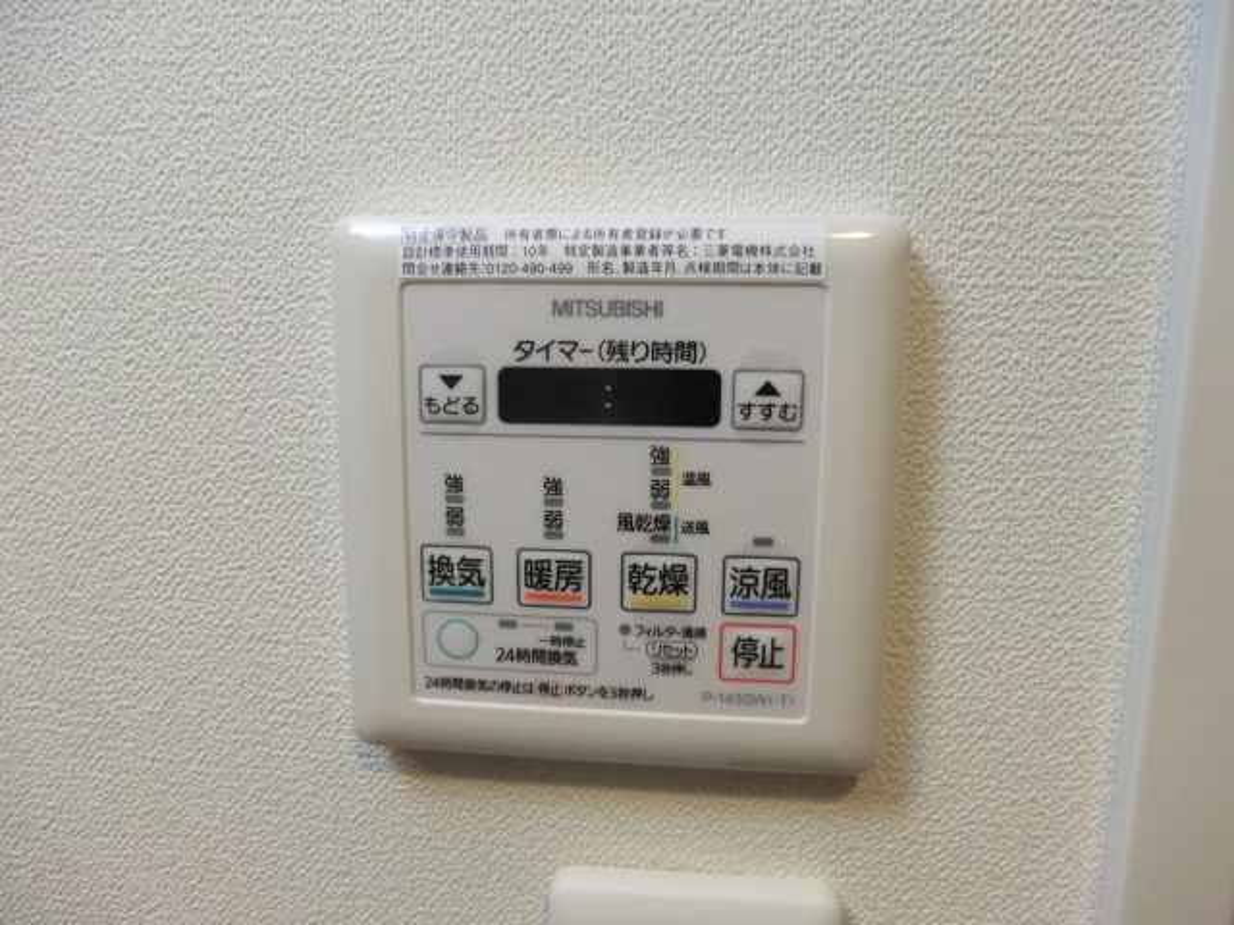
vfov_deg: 56.8
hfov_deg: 71.6
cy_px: 462
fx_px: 856
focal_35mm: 24
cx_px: 617
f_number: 3.2
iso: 250
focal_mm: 4.3
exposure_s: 1/60
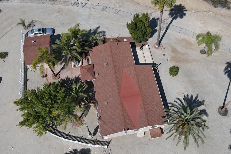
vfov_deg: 38.9
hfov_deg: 55.7
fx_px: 218
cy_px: 73
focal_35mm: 34
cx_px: 126
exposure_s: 1/1000
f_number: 2.8
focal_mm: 4.5
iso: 100
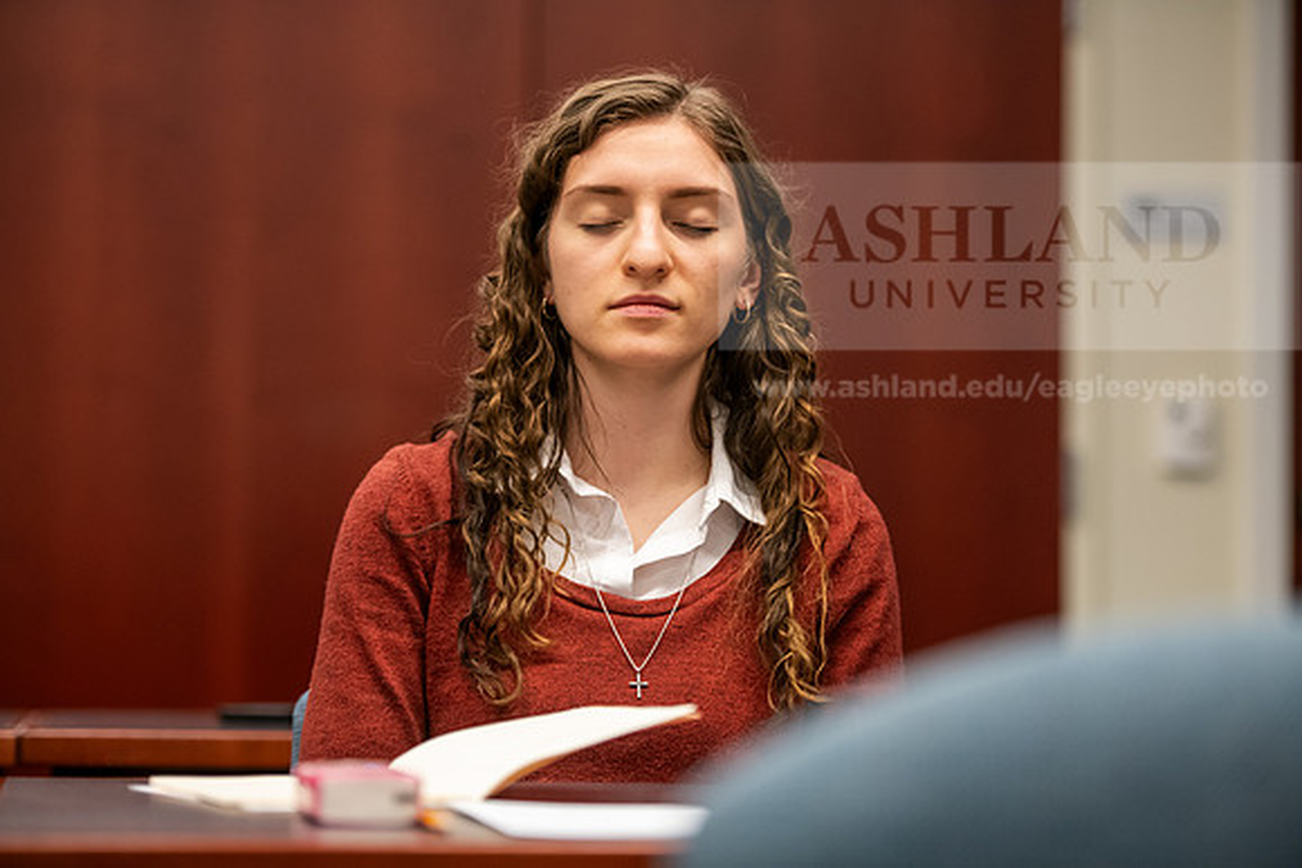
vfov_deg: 13.7
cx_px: 651
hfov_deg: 20.4
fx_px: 3617
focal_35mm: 100
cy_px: 434
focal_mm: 100
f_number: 2.8
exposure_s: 1/200
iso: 2000
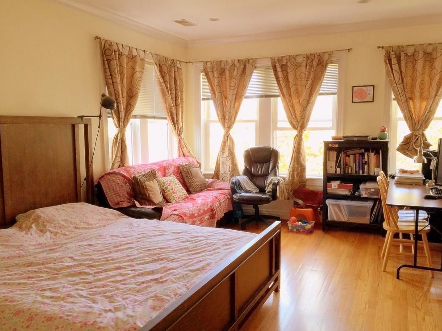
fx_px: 383
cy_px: 169
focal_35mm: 30
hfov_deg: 60.0
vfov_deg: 46.8
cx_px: 228
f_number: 2.2
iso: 40
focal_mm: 4.15
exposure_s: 1/40
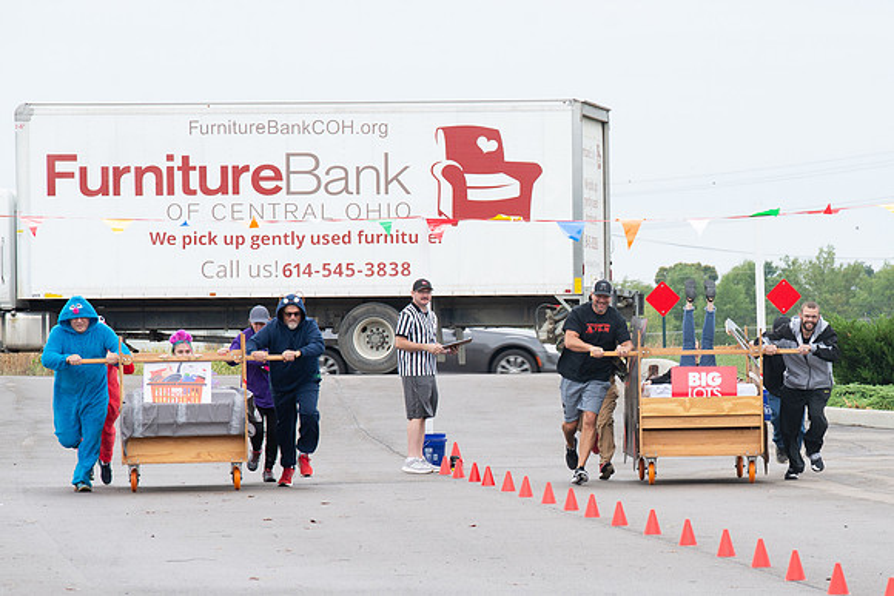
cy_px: 425
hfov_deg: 6.3
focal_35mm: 328
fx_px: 8140
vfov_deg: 4.2
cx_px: 709
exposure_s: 1/250
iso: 640
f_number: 9
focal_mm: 200
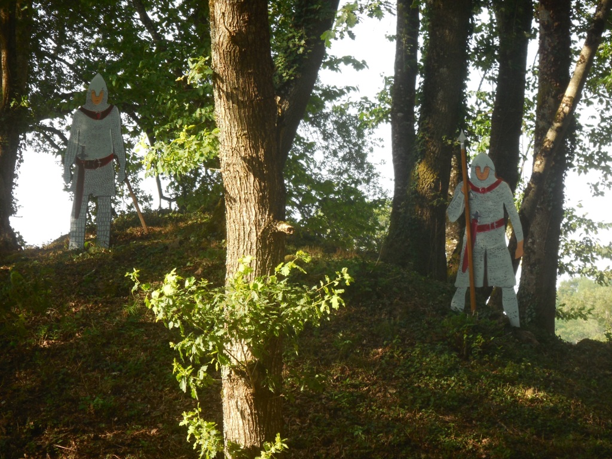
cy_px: 230
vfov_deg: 6.7
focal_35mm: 223
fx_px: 3943
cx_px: 306
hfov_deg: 8.9
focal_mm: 39.8
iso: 125
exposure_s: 1/80
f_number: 5.8
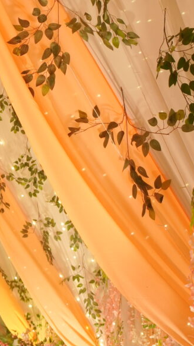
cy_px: 171
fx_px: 760
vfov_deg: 25.6
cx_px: -169
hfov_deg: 13.0
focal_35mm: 83
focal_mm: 18
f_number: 2.8
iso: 640
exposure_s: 1/125
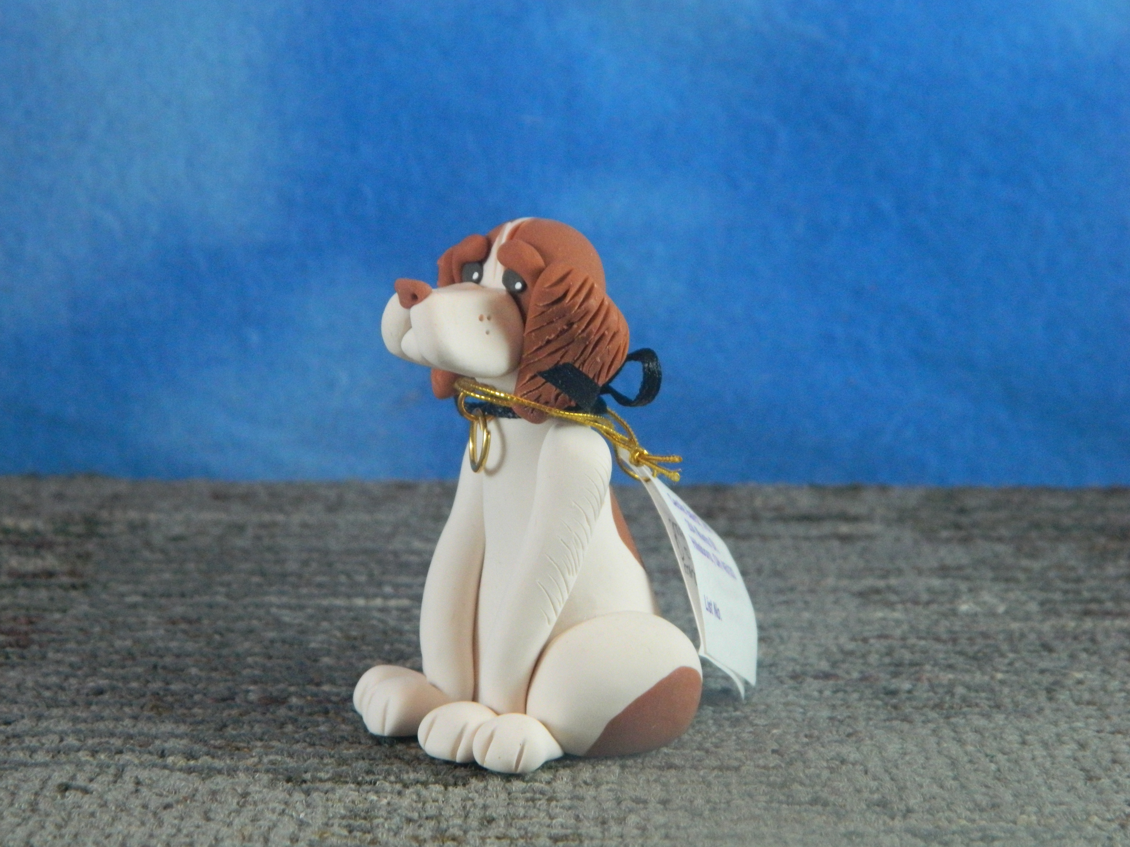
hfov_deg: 23.3
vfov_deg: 17.6
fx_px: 2742
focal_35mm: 84
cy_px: 424
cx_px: 565
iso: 400
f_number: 4.2
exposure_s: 1/30
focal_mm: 15.1
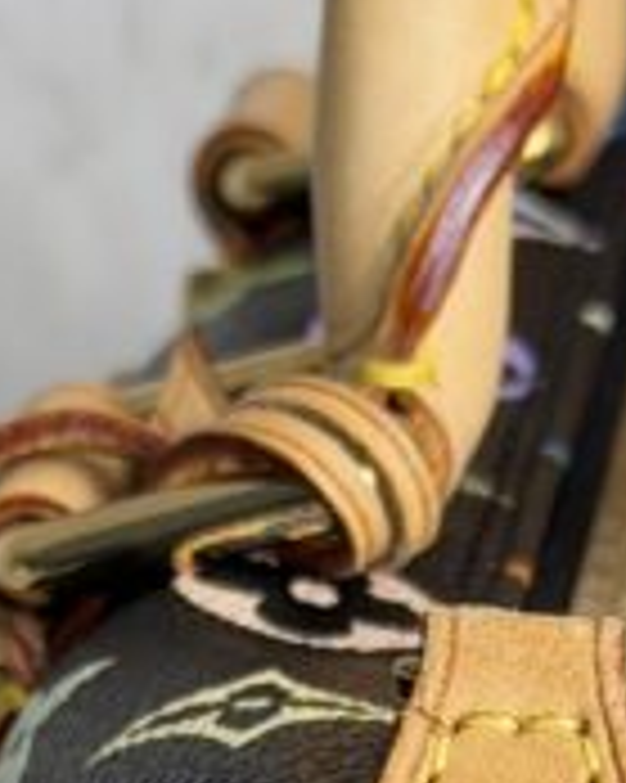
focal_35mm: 216
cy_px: 1390
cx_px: 464
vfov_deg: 8.6
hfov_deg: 7.1
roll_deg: -1.7
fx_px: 5007
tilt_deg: -24.1
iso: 80
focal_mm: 6.76
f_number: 1.78
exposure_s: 1/120
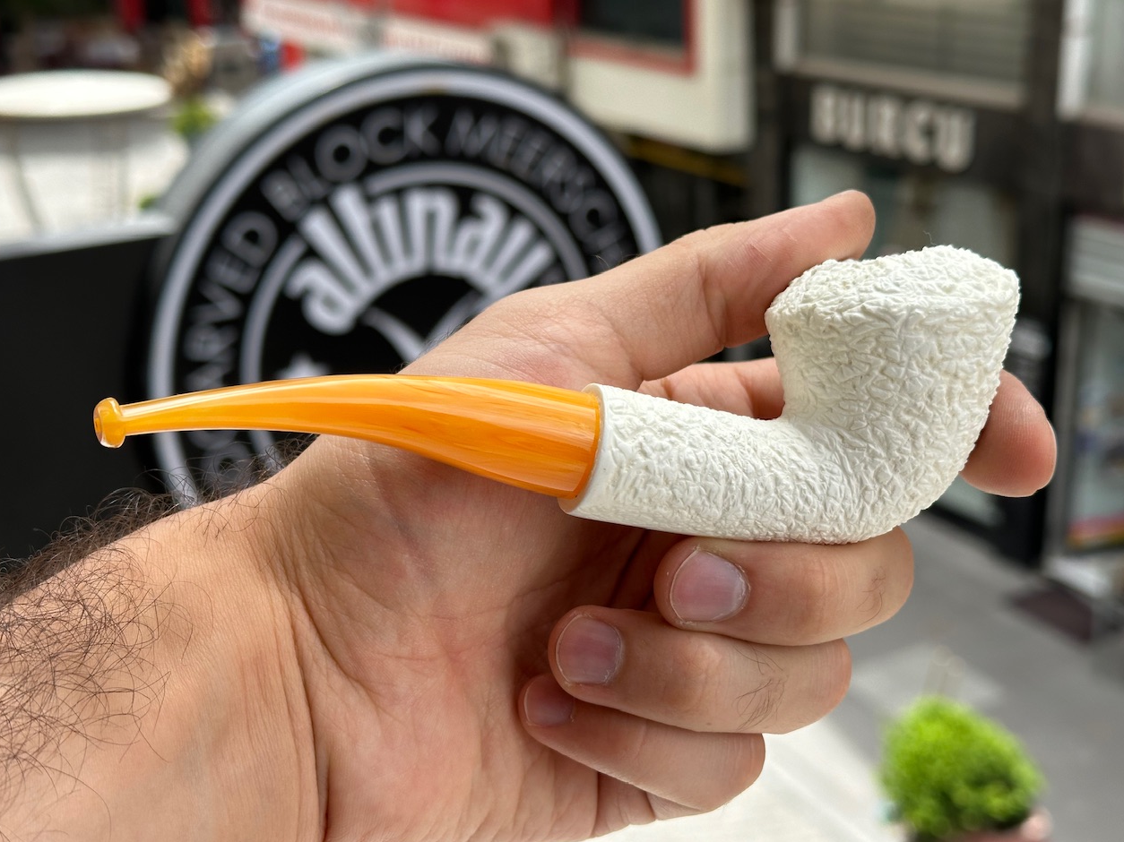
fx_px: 1591
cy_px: 416
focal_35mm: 49
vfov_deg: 29.7
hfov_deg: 38.9
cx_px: 557
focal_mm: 6.86
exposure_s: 1/1517
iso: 64
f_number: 1.78
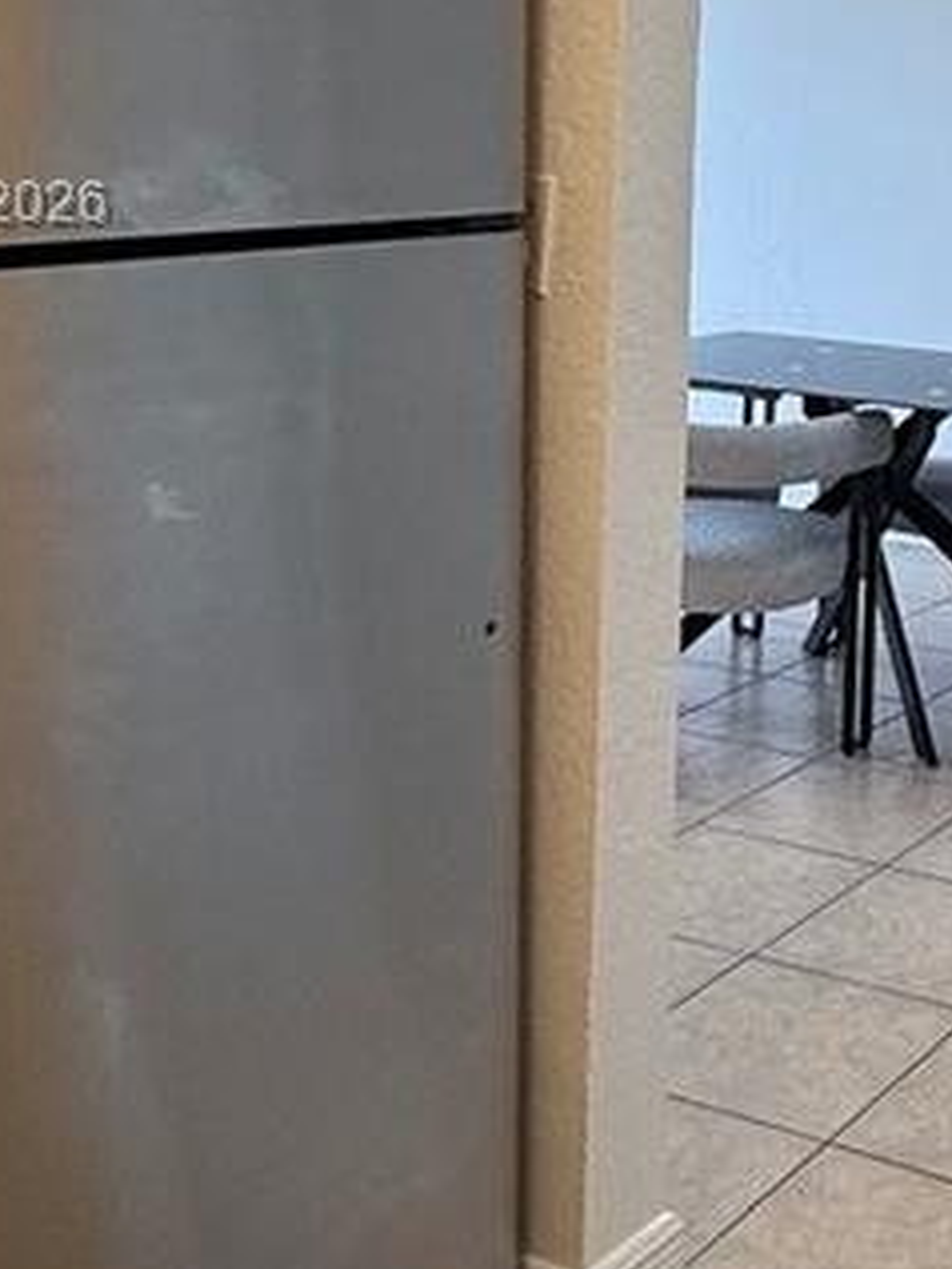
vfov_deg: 34.7
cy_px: 208
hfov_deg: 24.7
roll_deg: -1.9
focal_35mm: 53
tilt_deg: -2.9
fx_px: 1942
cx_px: 1168
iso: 200
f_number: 2.2
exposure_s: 1/120
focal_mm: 2.22
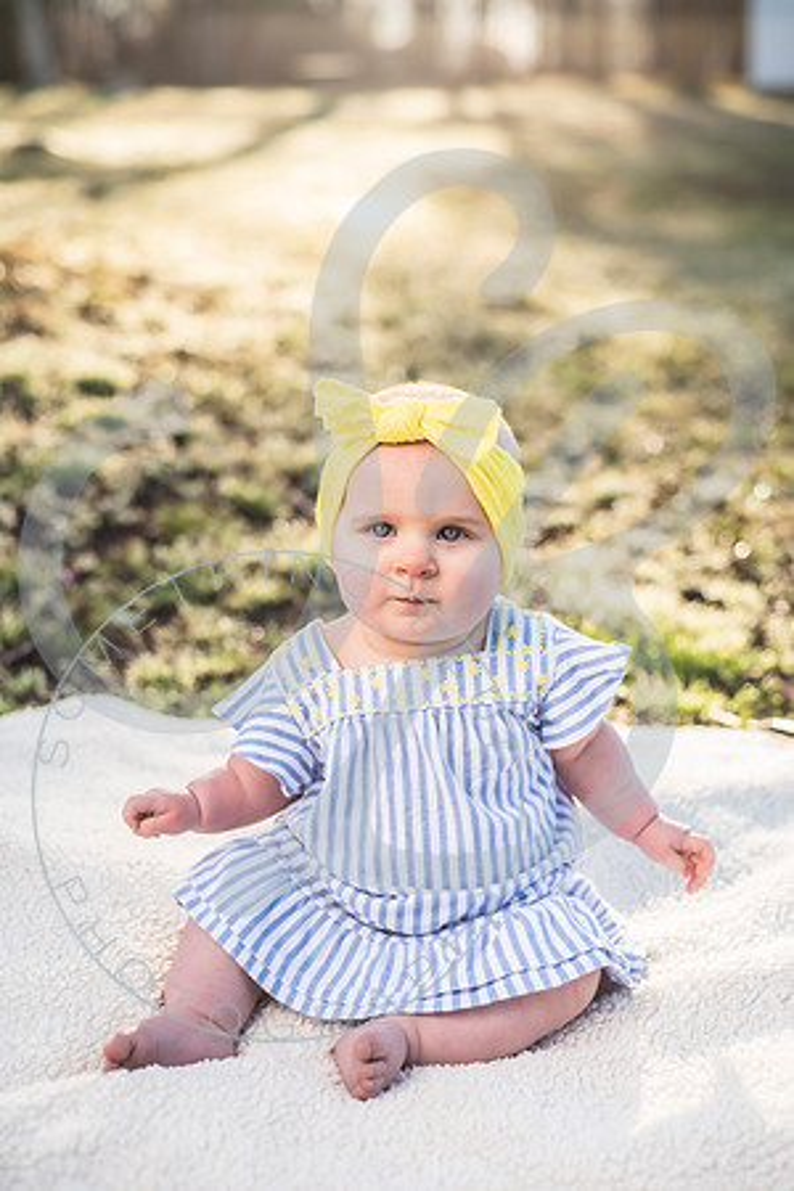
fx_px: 1654
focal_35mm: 50
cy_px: 596
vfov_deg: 39.6
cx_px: 397
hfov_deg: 27.0
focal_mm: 50
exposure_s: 1/320
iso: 100
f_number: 2.8
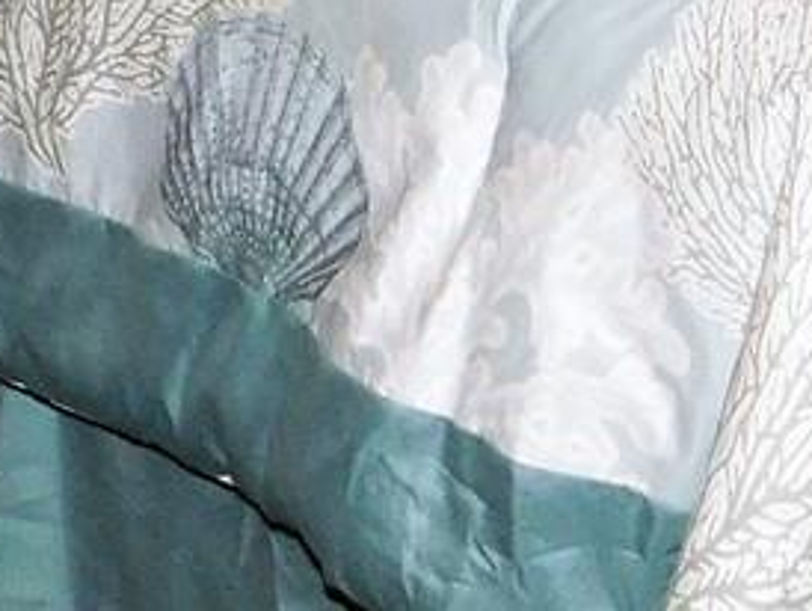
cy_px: -644
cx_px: 714
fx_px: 4109
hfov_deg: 11.2
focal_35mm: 175
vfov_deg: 8.1
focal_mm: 5.3
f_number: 3.2
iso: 200
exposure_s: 1/30
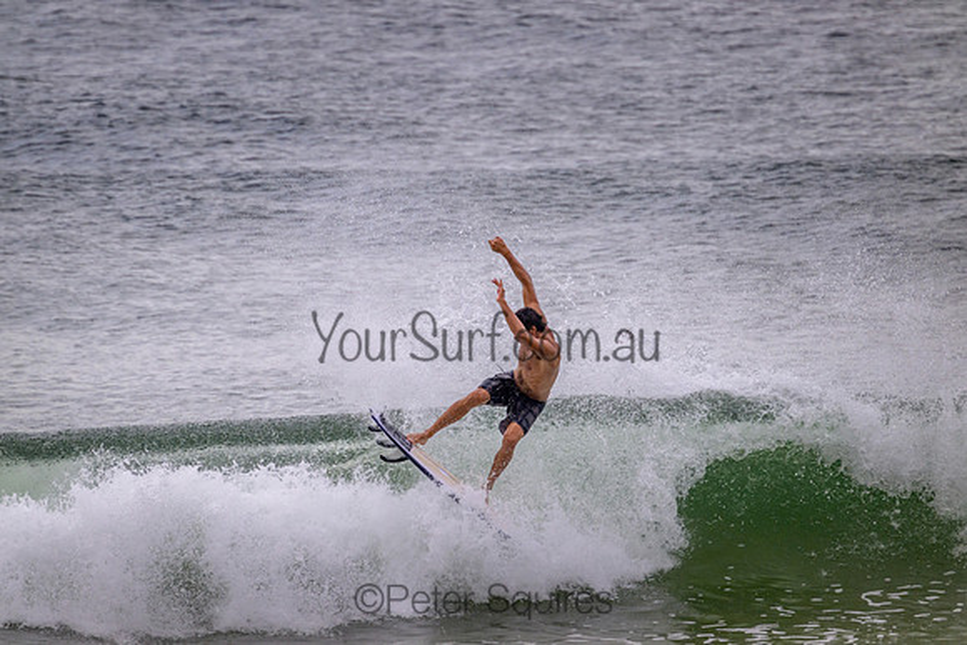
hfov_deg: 2.6
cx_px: 484
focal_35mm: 800
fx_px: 21493
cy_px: 322
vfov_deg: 1.7
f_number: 11
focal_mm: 800
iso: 1100
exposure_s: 1/2000
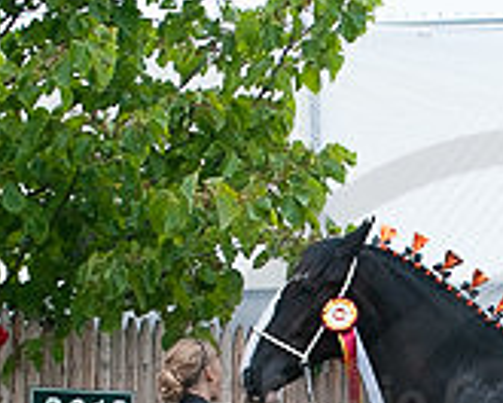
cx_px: 540
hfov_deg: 7.5
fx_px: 3826
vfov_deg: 6.0
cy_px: 499
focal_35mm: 257
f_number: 5.6
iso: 2000
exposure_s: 1/1000
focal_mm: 90
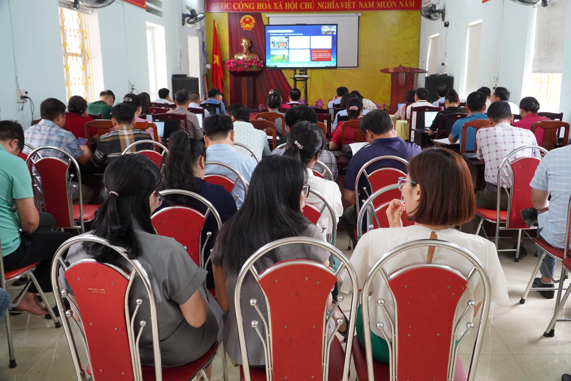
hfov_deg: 59.5
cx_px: 286
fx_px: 500
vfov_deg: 41.7
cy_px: 190
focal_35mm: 32
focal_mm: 21
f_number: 4
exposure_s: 1/160
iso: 1600
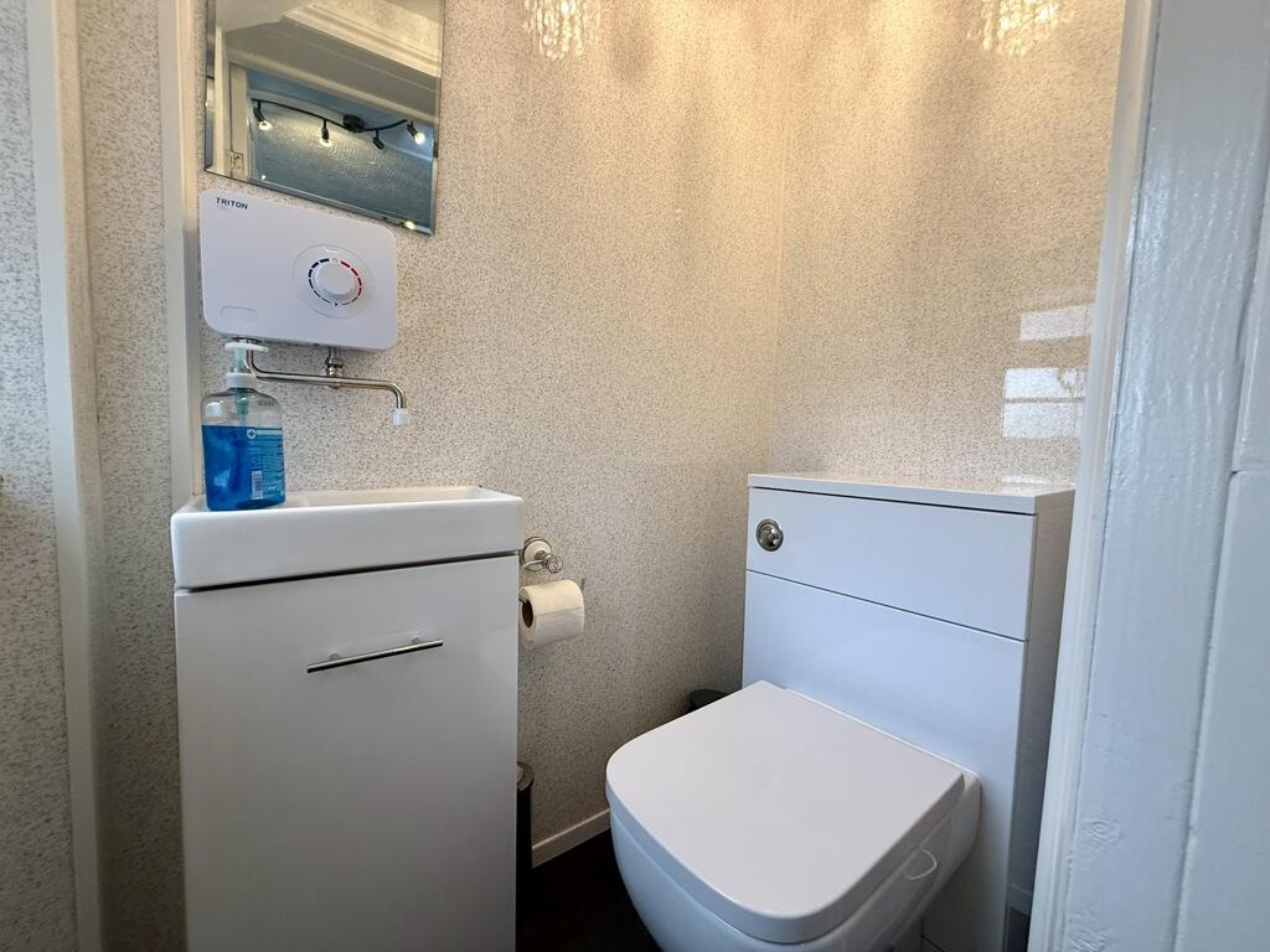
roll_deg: -1.9
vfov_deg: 85.7
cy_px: 476
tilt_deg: -5.4
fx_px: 514
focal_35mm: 14
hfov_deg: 102.1
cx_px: 635
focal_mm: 2.22
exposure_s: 1/100
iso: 125
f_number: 2.2
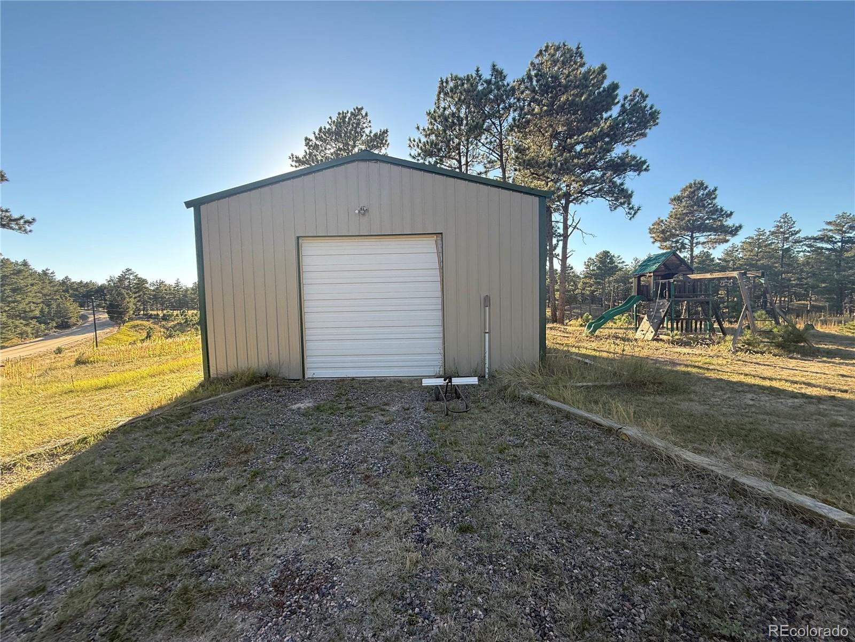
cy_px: 321
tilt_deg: -2.8
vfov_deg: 85.7
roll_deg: +0.8
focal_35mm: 14
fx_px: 346
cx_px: 428
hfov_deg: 102.1
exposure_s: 1/361
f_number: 2.2
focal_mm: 2.22
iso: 64
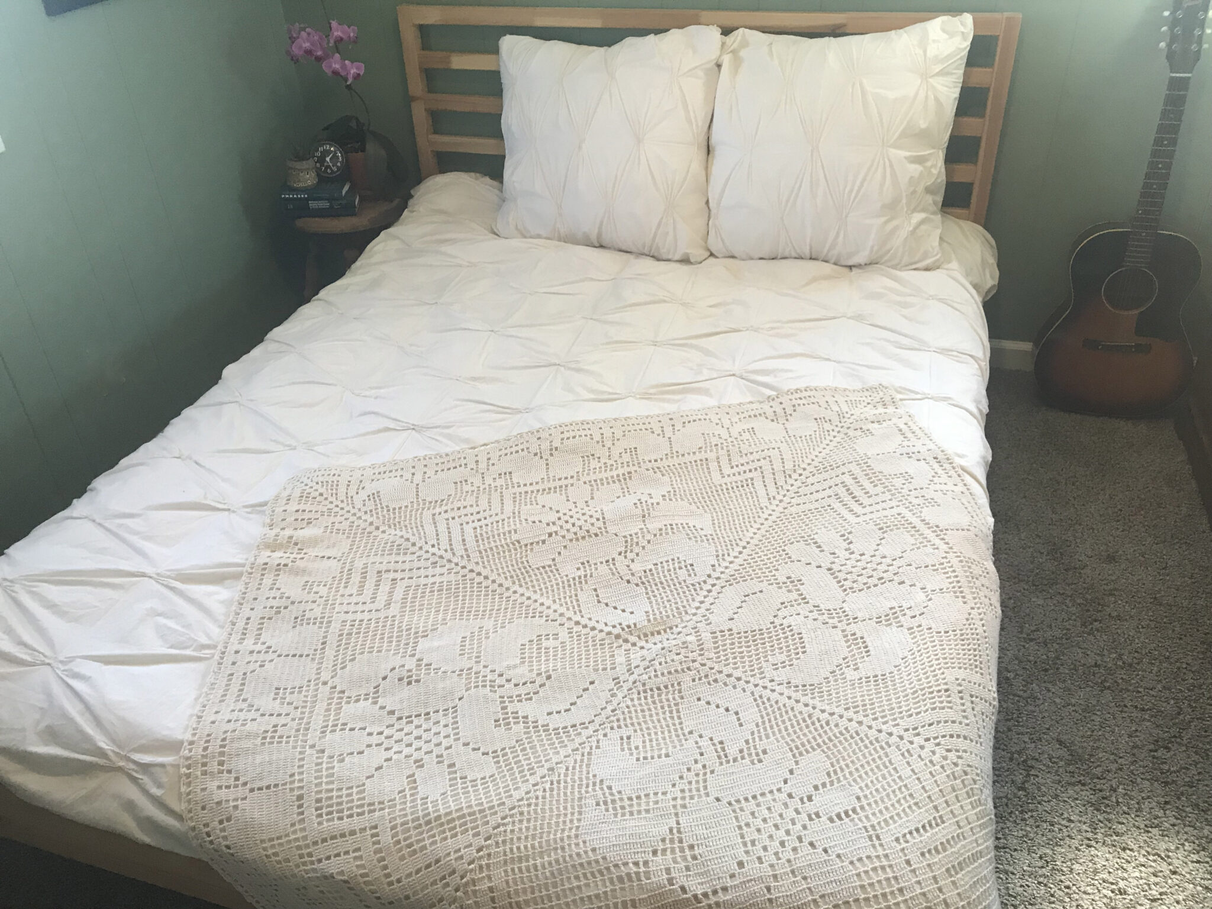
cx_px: 606
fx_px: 980
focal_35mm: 28
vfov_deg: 49.7
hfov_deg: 63.4
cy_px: 454
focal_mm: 3.99
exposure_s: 1/30
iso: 32
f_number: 1.8
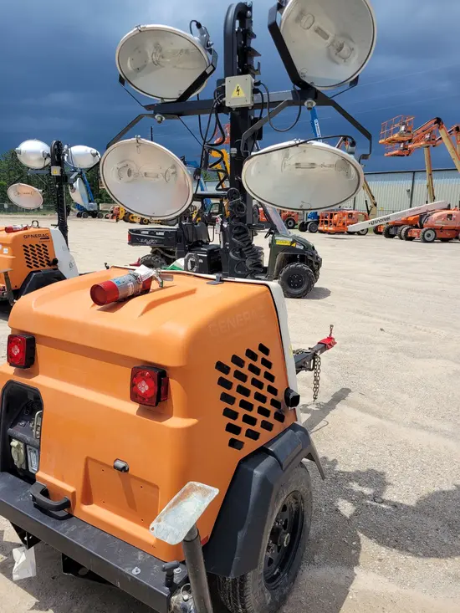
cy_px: 306
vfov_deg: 67.3
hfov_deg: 53.1
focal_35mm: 26
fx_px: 461
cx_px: 230
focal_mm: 5.4
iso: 40
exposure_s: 1/3109
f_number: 1.8
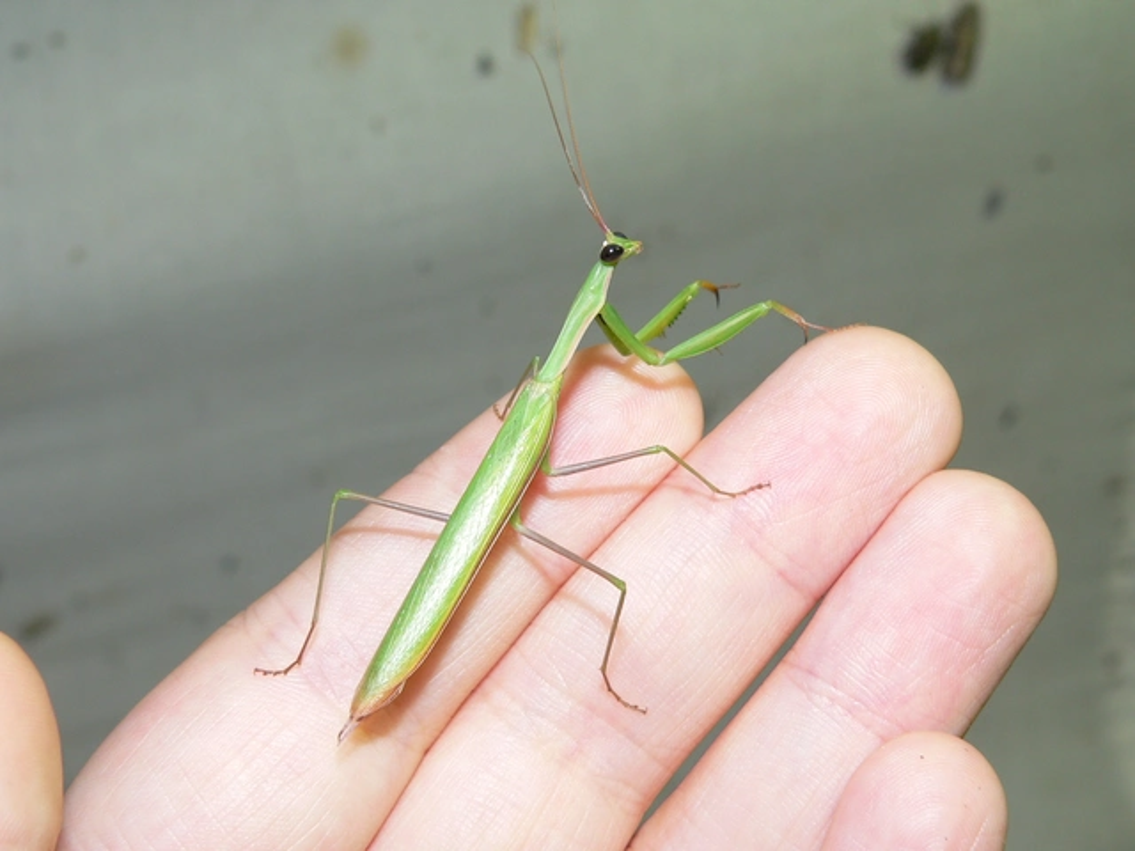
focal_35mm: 63
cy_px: 426
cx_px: 568
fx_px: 2066
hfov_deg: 30.7
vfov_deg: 23.3
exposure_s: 1/60
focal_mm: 10.5
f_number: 4
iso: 80
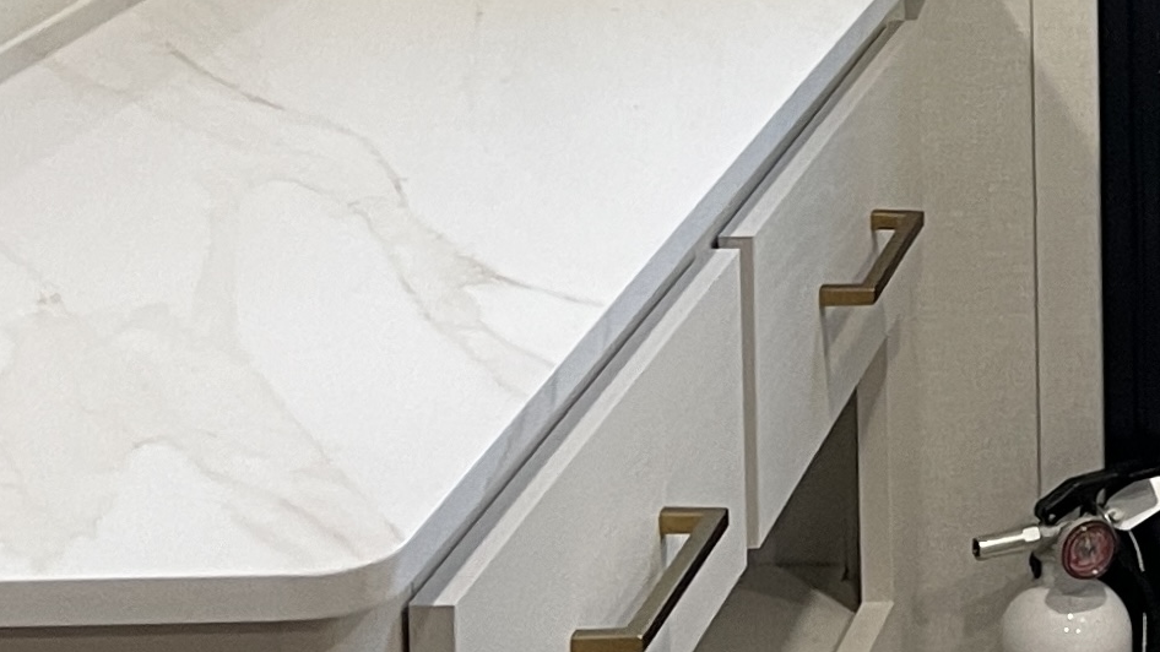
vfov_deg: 10.2
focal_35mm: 111
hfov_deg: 17.4
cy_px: -564
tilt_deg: -5.8
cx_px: 1731
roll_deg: -1.7
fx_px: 3414
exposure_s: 1/68
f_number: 1.6
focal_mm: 5.1
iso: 125
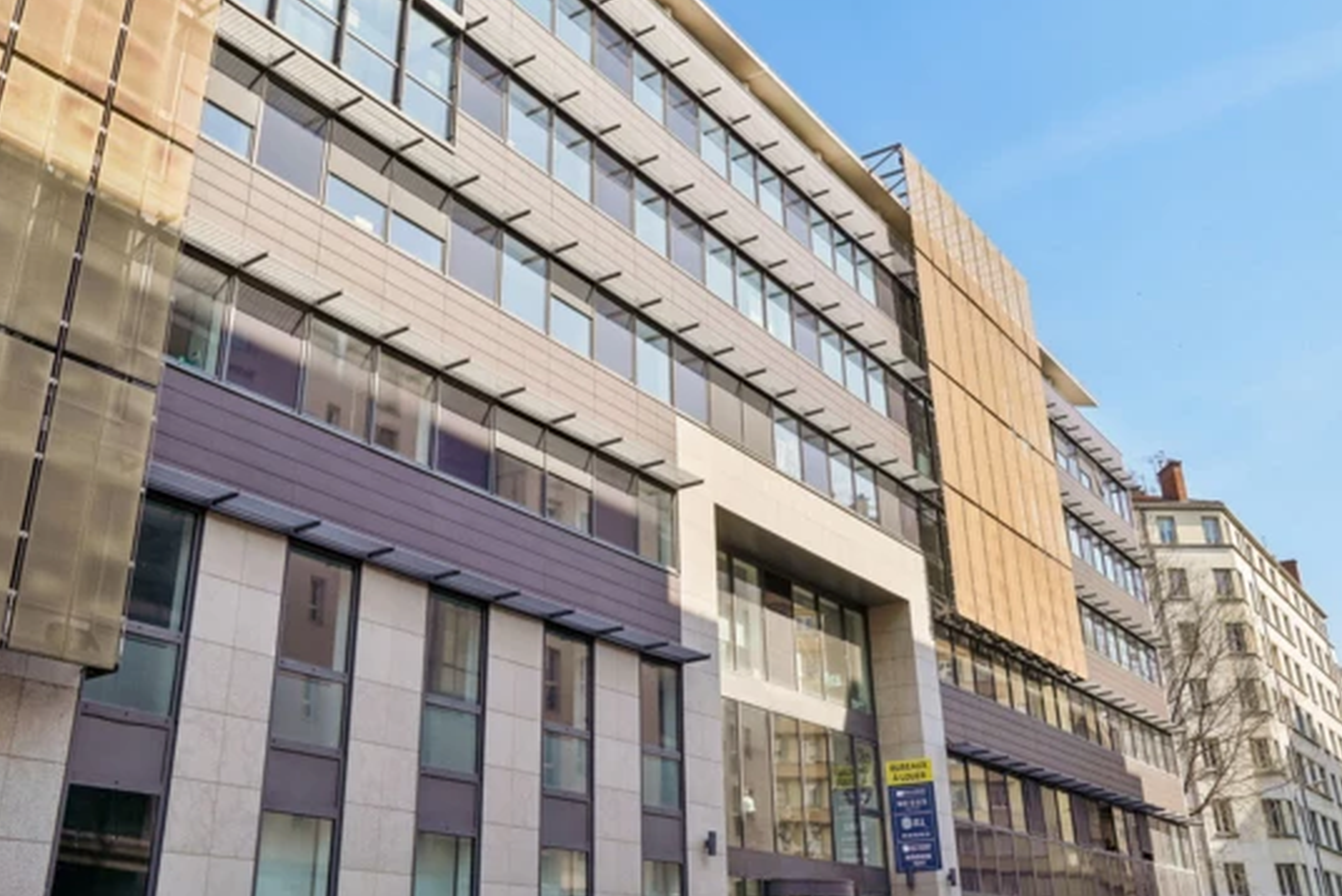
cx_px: 566
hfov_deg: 56.0
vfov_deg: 39.0
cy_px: 330
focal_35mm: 34
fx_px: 1255
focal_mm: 17
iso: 100
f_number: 10
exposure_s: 1/160
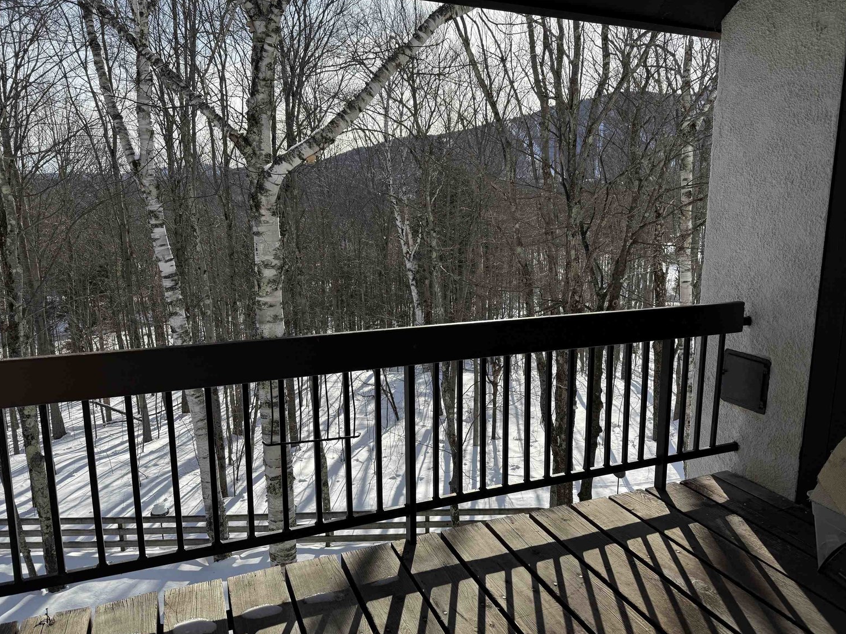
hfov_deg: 69.4
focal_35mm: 25
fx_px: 611
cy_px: 308
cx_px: 429
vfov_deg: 54.9
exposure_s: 1/3584
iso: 80
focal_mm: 6.76
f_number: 1.78
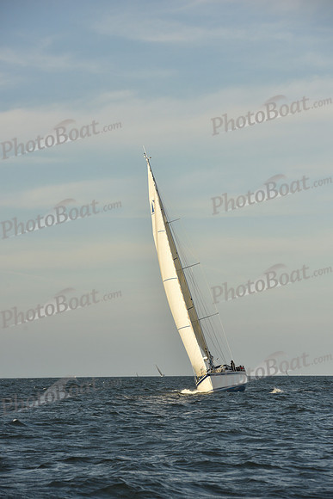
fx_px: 1872
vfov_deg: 15.2
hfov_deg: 10.2
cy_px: 250
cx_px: 166
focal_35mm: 135
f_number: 7.1
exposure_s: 1/1000
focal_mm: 135
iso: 250
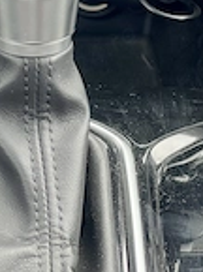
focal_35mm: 177
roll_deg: +1.5
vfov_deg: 11.0
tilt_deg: -26.5
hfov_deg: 8.3
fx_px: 1390
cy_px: -41
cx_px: 9
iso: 80
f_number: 2.2
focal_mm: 7.5
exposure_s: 1/99
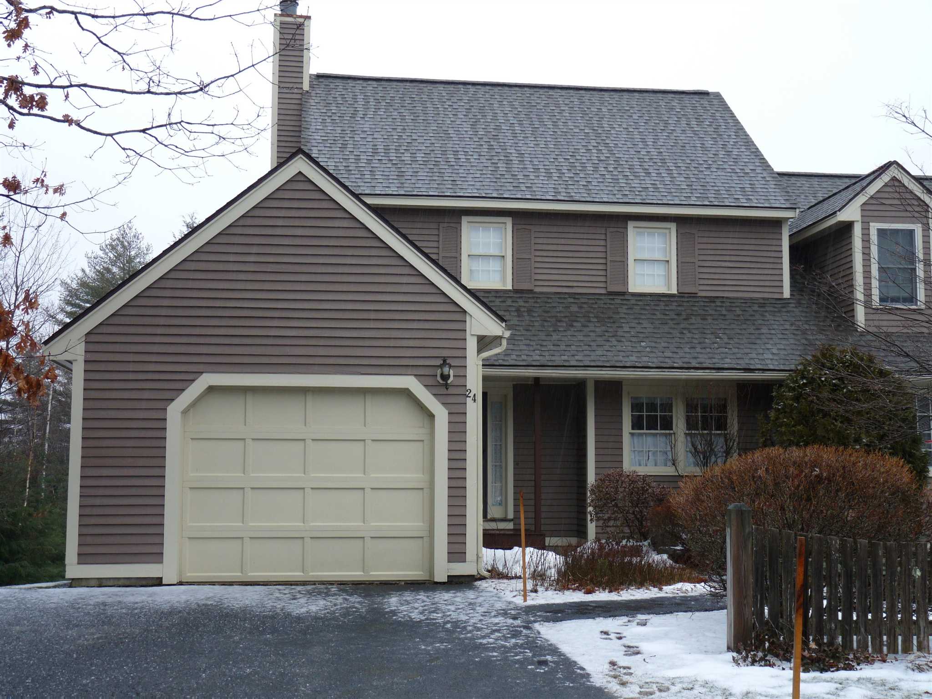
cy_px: 350
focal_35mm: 45
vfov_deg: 32.2
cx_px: 466
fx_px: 1211
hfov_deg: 42.1
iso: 100
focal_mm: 8
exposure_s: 1/60
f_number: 3.2
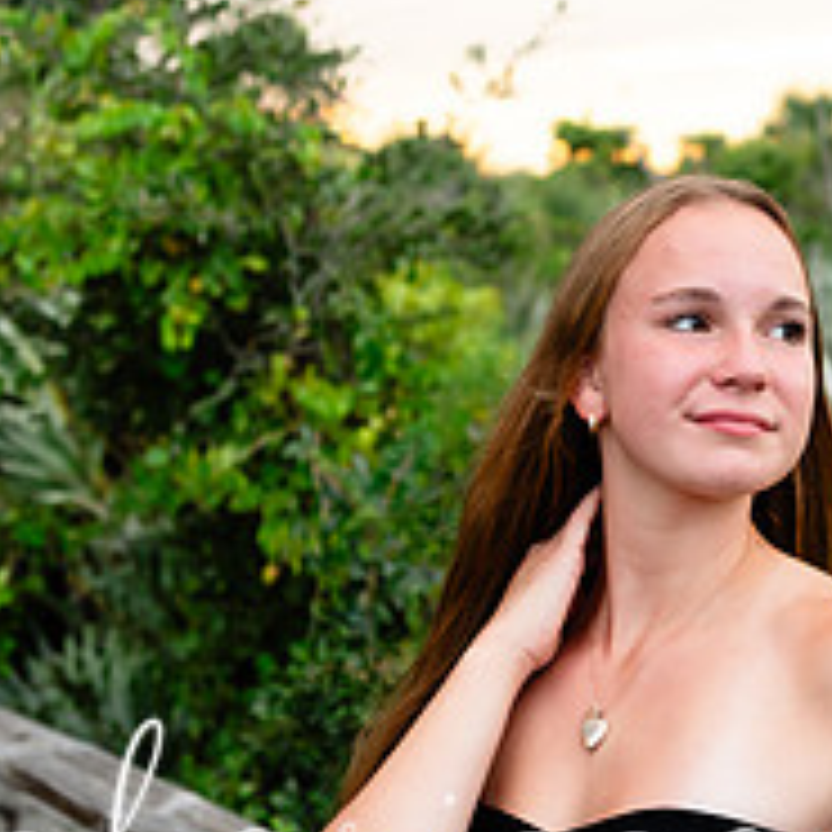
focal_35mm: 101
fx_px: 2746
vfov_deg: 17.2
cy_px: 391
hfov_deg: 16.8
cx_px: 856
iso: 125
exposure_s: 1/200
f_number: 2.8
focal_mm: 30
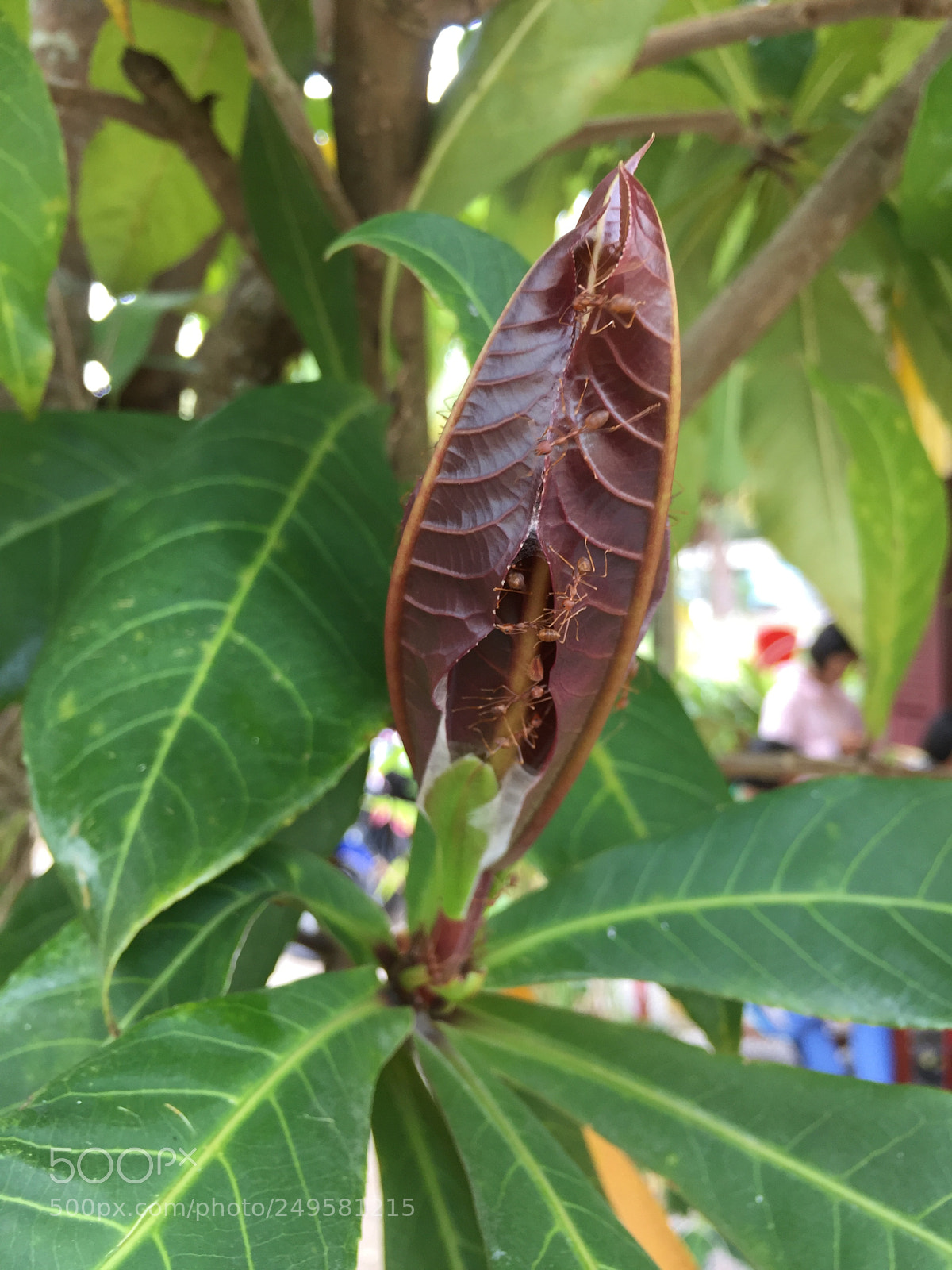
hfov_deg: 48.2
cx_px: 476
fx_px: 1063
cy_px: 635
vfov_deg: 61.7
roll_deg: +1.1
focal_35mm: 29
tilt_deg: +0.7
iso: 40
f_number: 2.2
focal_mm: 4.15
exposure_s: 1/50
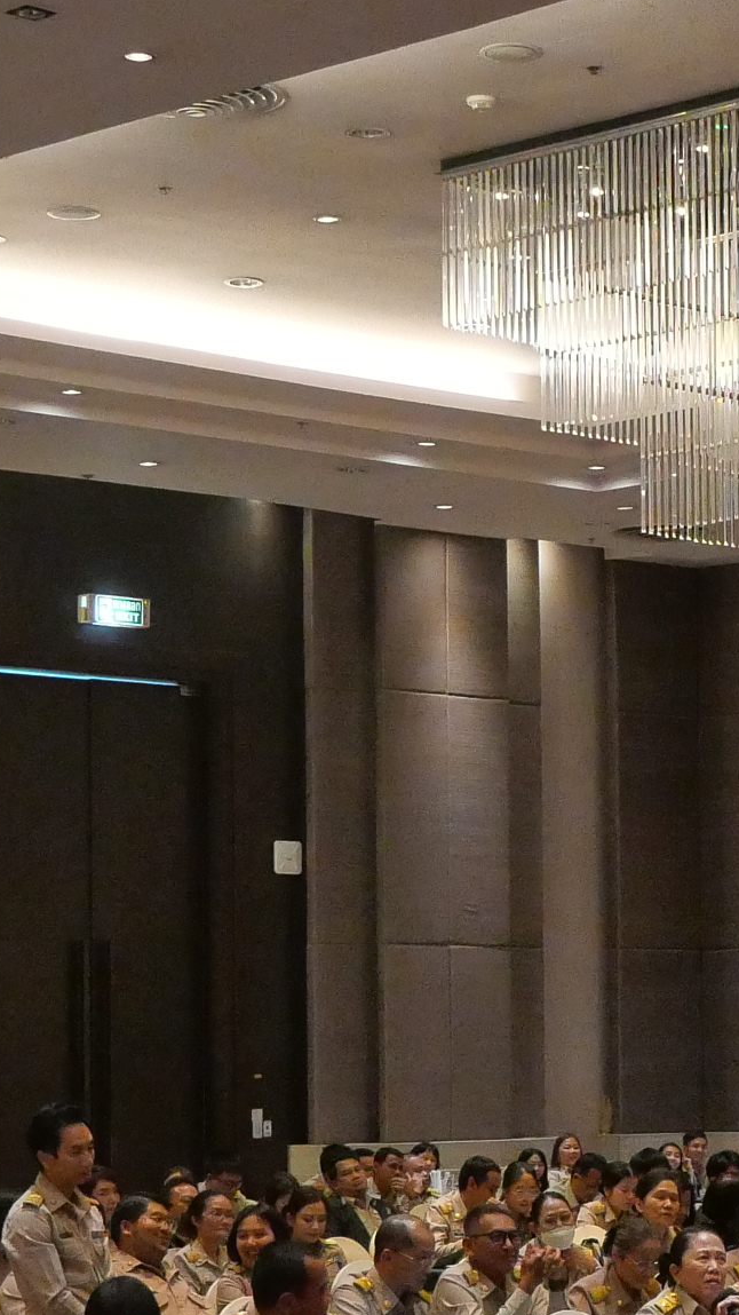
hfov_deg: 11.3
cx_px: 861
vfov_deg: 20.3
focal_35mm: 105
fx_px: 3659
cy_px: 898
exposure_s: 1/160
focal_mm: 15
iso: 3200
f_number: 4.5
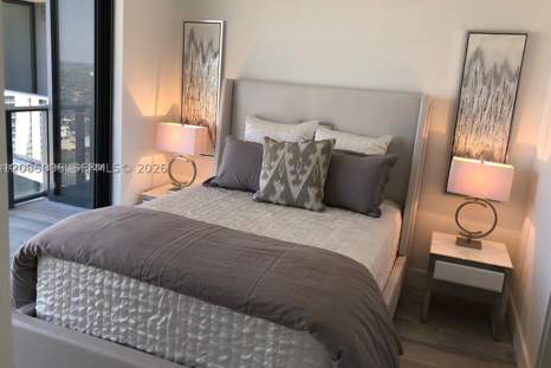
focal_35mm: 30
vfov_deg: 43.6
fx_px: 459
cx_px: 276
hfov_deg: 61.9
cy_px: 168
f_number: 1.8
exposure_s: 1/120
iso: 50
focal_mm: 4
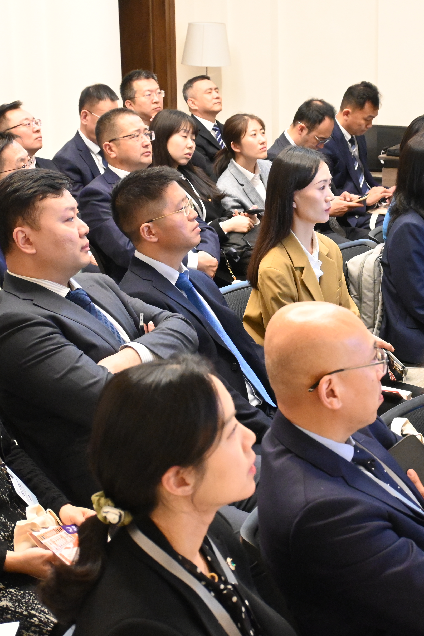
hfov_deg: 19.0
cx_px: 272
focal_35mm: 71
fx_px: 1261
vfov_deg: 28.3
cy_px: 319
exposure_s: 1/60
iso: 5000
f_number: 5
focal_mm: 31.5
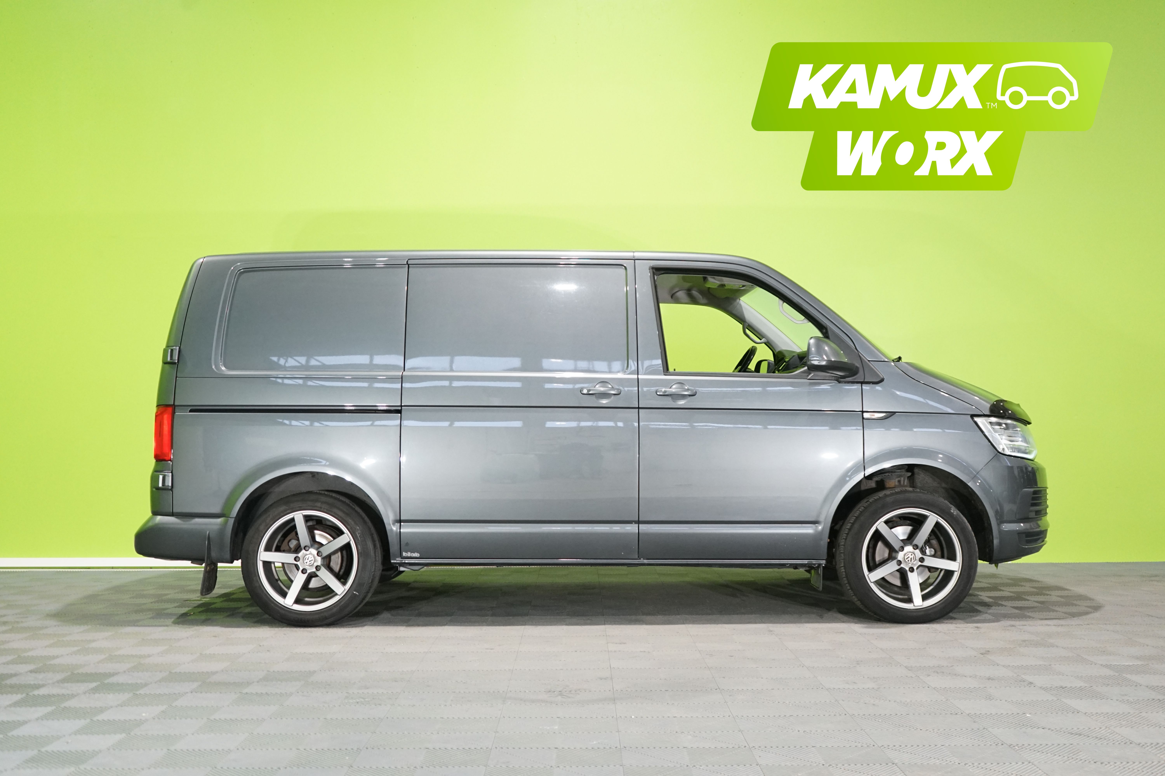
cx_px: 582
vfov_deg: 36.9
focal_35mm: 36
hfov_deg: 53.1
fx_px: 1165
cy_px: 388
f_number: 4
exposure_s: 1/125
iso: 3200
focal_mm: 36
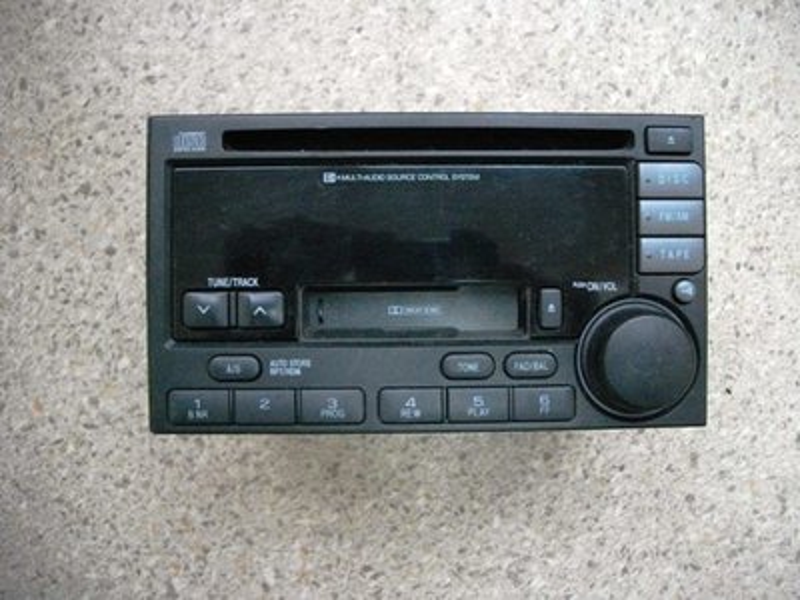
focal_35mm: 31
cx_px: 400
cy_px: 300
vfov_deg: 45.4
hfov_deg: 58.4
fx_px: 716
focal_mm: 5.7
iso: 614
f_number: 2.9
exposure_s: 1/50
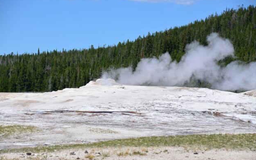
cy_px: 84
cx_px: 128
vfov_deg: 8.0
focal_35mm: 164
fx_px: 1141
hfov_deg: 12.8
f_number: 8
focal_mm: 105
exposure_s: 1/1000
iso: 200
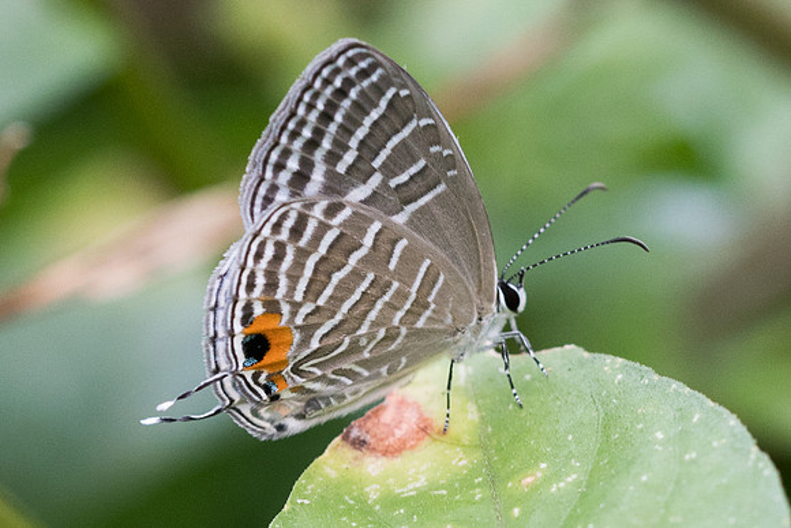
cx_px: 434
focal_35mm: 658
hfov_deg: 3.1
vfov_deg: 2.1
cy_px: 309
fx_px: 14463
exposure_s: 1/320
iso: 800
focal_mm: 150
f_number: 5
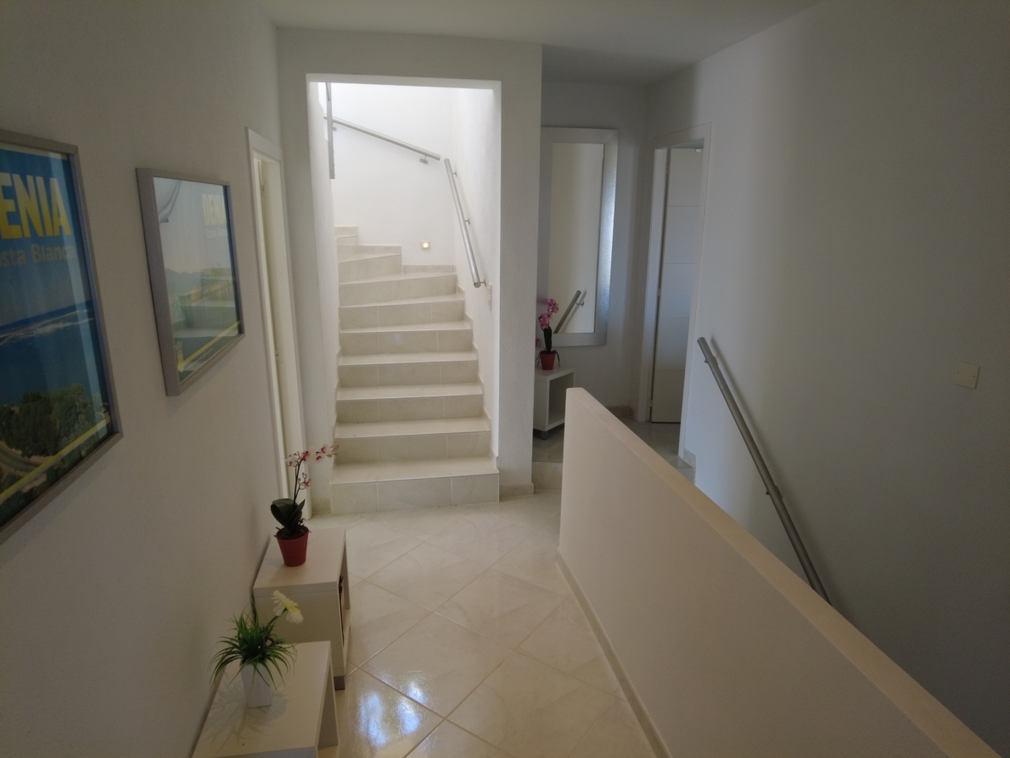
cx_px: 505
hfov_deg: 81.7
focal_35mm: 20
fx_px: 584
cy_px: 379
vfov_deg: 66.0
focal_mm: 4.4
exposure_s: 1/30
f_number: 1.8
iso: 100
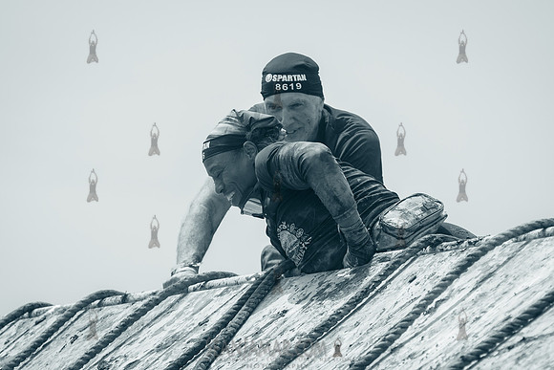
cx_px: 288
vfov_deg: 4.9
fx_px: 4296
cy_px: 217
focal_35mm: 279
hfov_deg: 7.4
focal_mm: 200
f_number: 5
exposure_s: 1/1600
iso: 250
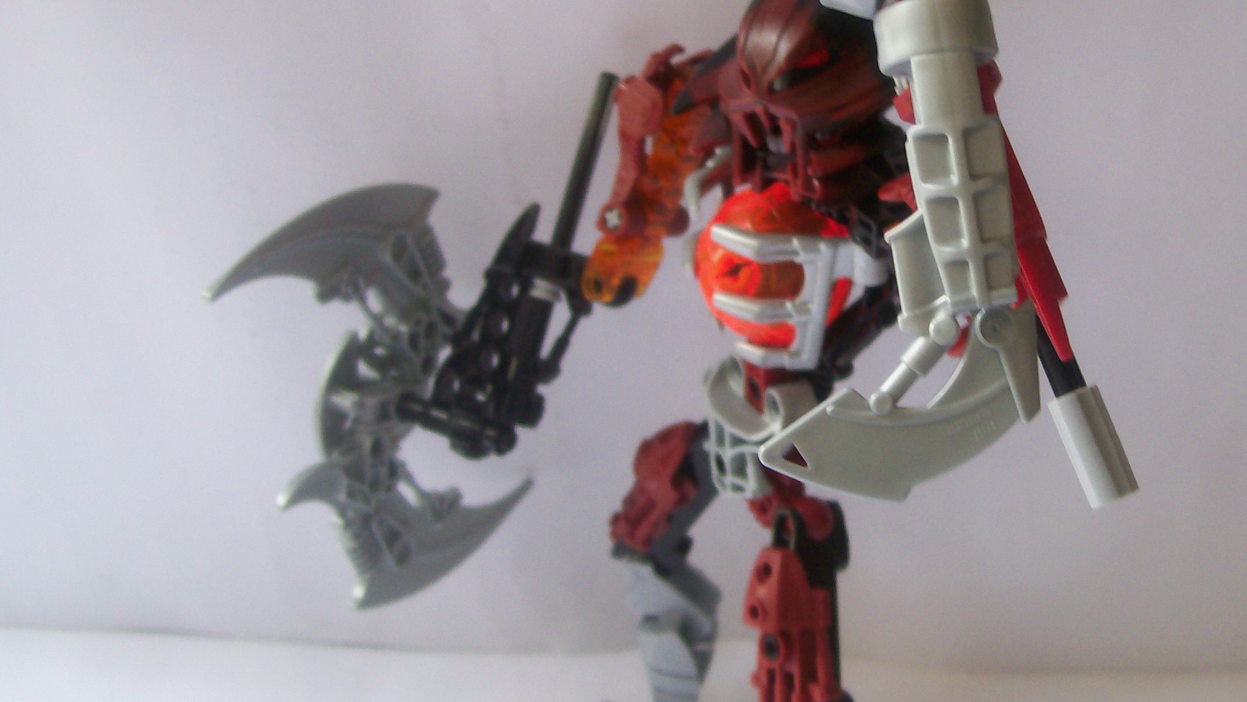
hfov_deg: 38.7
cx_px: 833
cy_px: 265
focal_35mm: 53
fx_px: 1753
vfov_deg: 22.6
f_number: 2.7
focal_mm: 6
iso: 80
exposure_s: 1/55.8
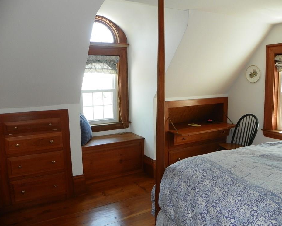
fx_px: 234
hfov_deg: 62.1
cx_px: 154
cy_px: 112
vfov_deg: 51.5
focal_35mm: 28
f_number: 2.8
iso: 100
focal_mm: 4.6
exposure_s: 1/30
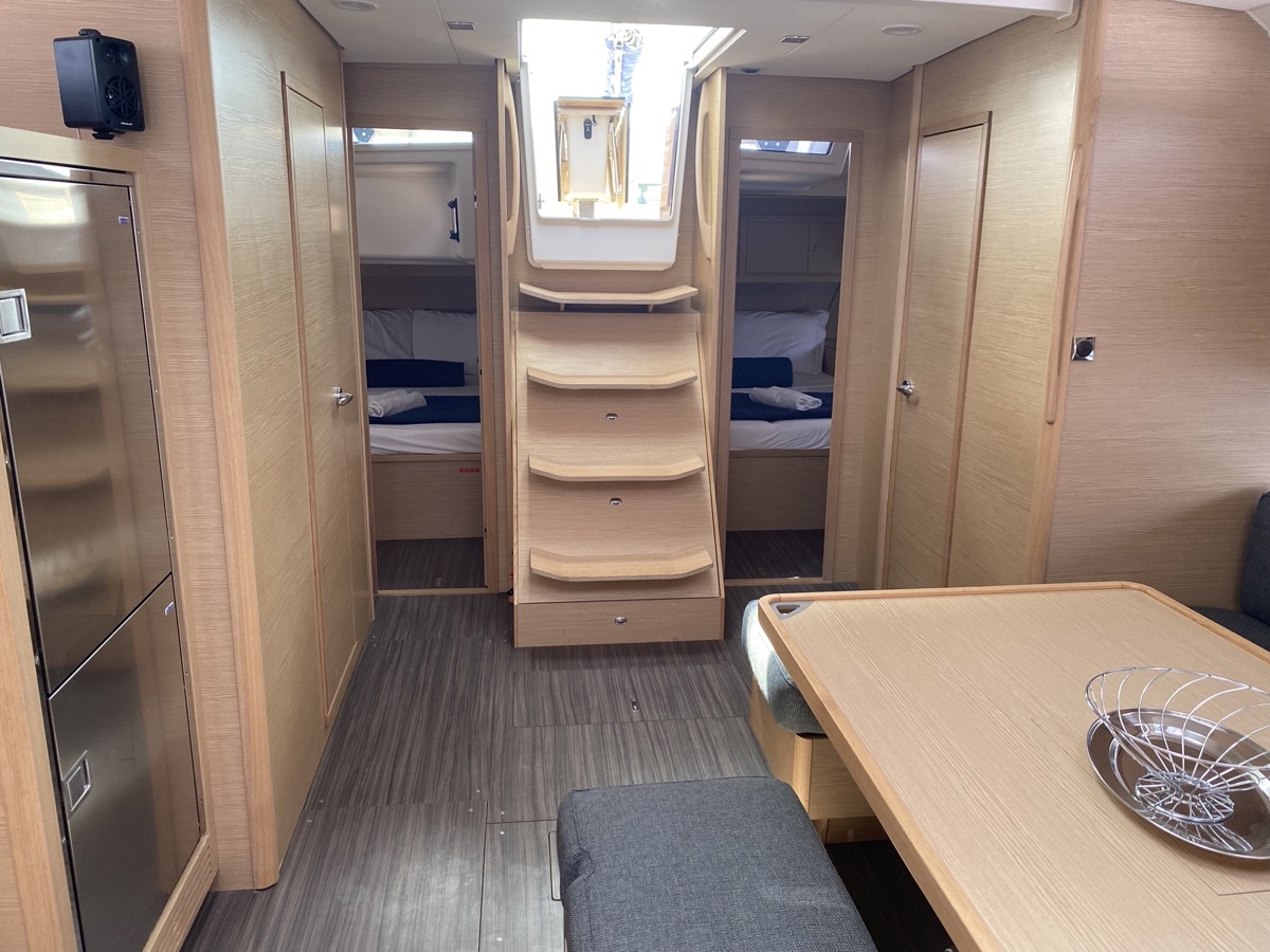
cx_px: 635
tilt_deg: -13.1
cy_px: 476
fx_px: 954
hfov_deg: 67.3
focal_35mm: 26
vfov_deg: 53.1
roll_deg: -1.4
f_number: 1.8
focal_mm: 4.25
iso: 100
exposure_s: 1/121
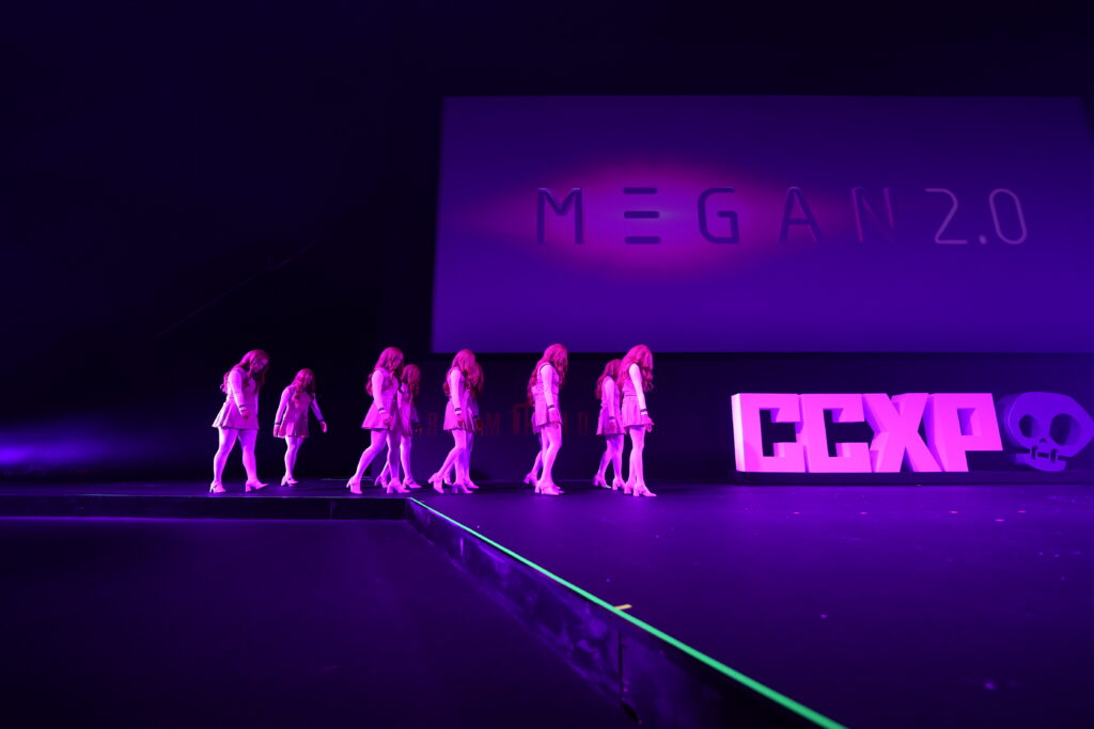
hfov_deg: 104.2
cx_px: 547
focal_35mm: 14
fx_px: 425
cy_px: 364
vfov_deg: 81.2
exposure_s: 1/400
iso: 640
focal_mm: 14
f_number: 1.8
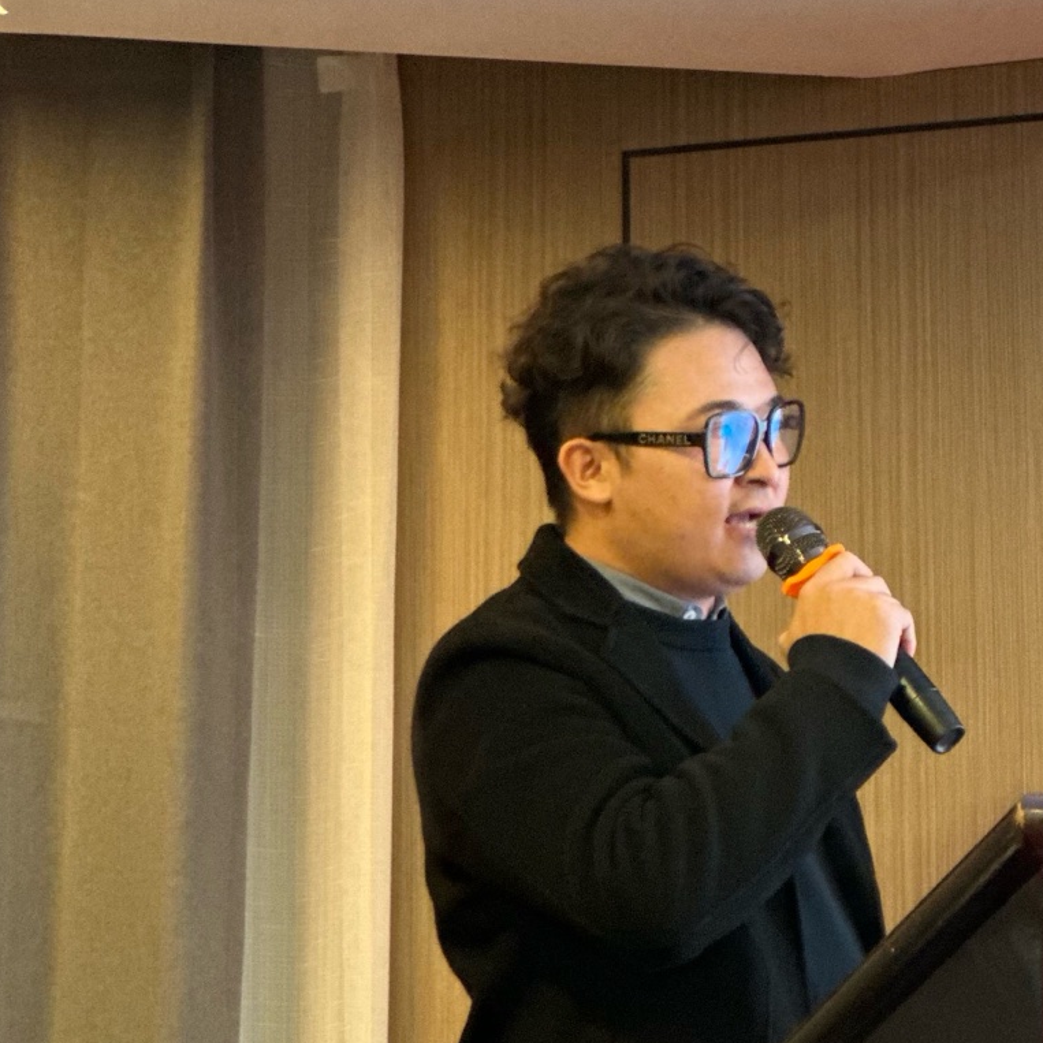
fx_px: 5352
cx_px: 763
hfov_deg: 11.1
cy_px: 681
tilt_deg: +11.5
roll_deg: +0.1
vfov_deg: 11.1
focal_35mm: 157
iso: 400
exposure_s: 1/30
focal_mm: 9
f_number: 2.8
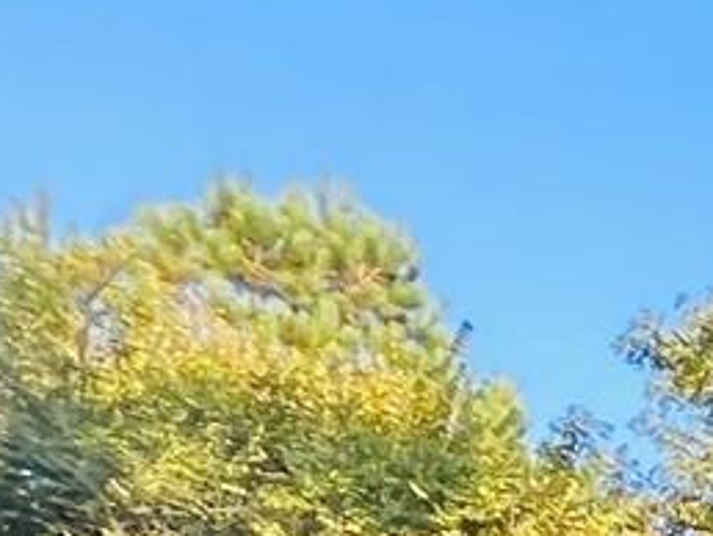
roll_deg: -0.1
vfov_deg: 10.7
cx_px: 2462
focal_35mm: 103
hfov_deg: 9.7
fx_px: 2124
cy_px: 1520
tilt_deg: +4.2
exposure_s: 1/171
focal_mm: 1.57
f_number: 1.8
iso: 32
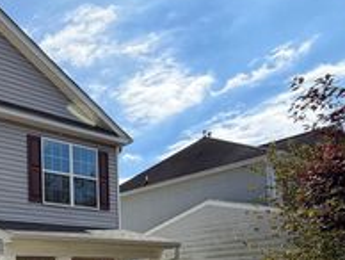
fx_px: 359
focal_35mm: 36
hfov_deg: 42.3
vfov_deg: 34.8
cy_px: 279
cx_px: -20
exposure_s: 1/1145
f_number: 2.2
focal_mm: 2.22
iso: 32
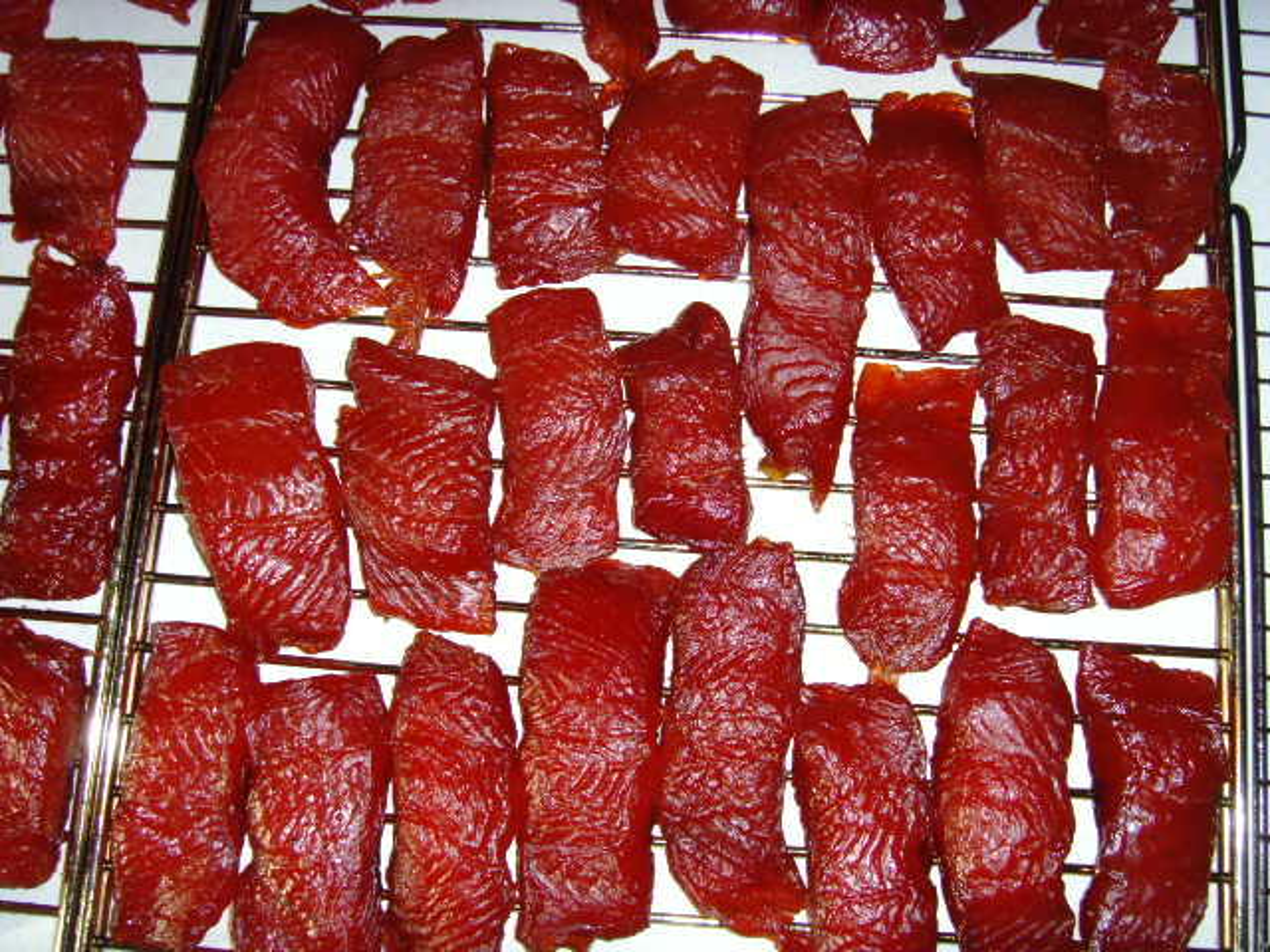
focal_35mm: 39
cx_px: 635
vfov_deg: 36.8
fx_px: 1431
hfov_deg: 47.9
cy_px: 476
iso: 200
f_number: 3.5
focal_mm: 6.6
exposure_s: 1/45
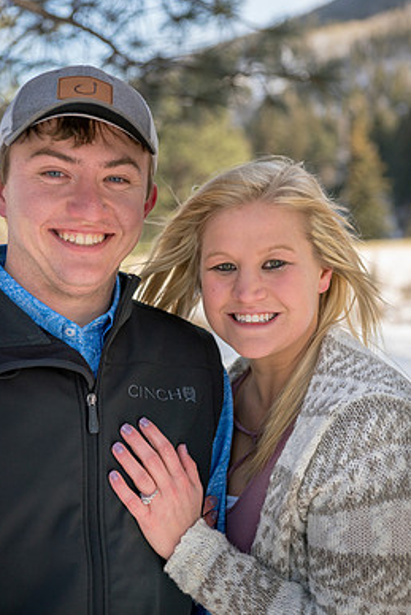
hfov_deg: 23.4
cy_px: 338
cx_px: 176
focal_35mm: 58
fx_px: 992
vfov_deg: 34.4
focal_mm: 50
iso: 250
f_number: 3.2
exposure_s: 1/500
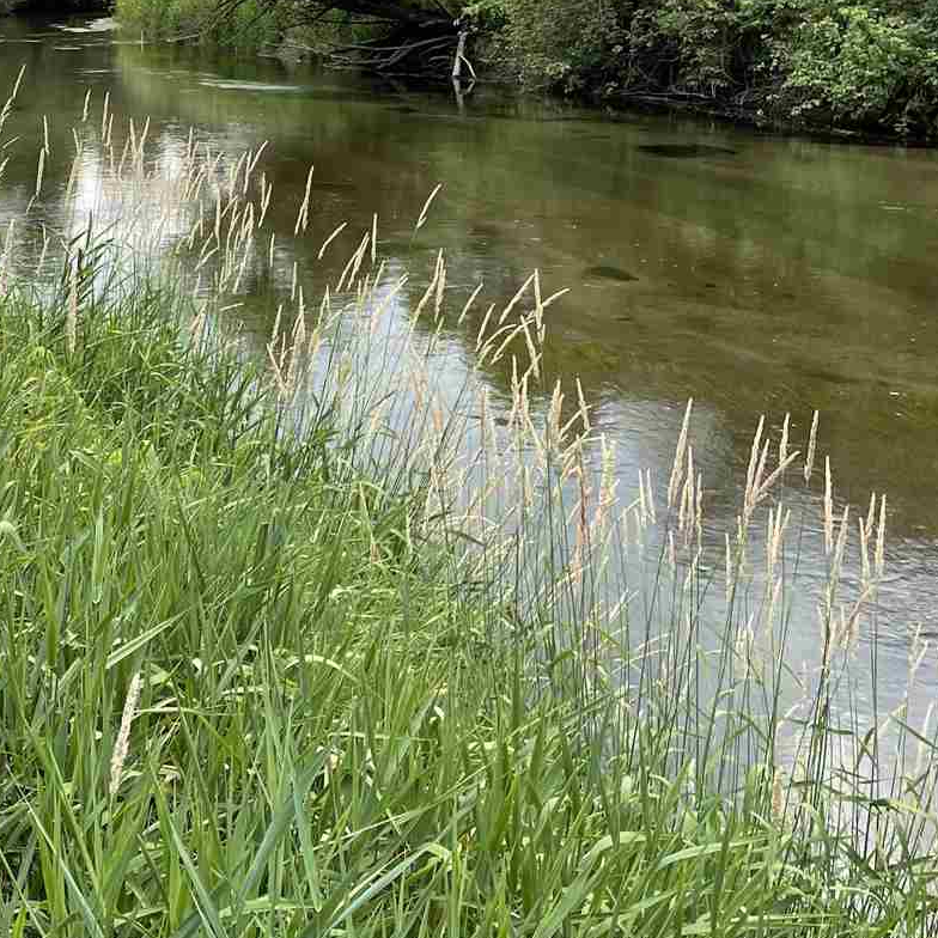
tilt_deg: -8.3
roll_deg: +2.4
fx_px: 1839
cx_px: -69
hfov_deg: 26.5
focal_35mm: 60
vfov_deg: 28.1
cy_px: 200
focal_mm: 4.2
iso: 32
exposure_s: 1/1595
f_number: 1.6
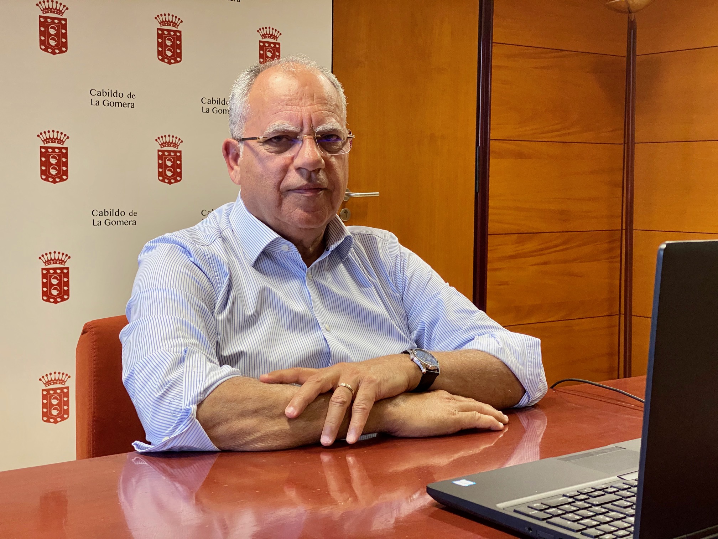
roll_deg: -1.1
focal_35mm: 52
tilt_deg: -3.6
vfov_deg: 28.0
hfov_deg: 36.8
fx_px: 1079
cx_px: 359
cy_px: 270
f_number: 2
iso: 250
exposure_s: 1/50
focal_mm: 6
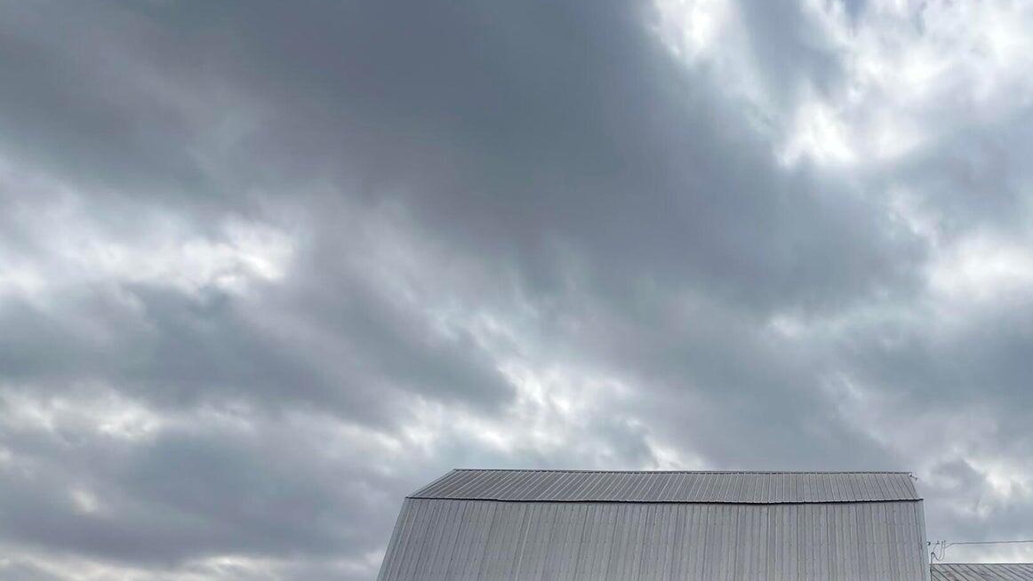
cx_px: 834
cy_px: 675
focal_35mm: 26
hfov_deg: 65.1
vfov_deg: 36.0
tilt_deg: +1.6
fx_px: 712
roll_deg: +0.3
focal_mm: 1.57
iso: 32
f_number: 1.8
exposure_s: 1/1876
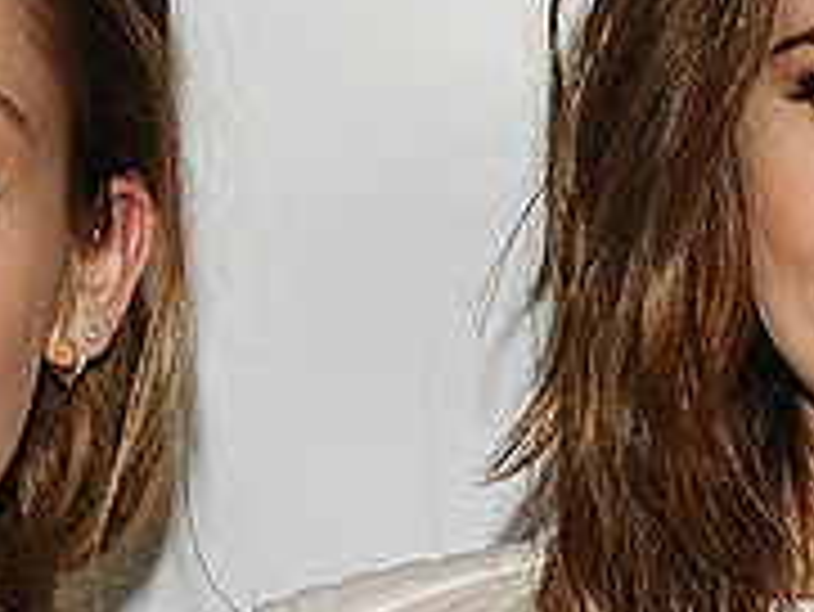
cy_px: 999
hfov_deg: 7.1
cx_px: 1565
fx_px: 6377
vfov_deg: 5.4
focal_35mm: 271
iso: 500
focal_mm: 50
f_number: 7.1
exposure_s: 1/250
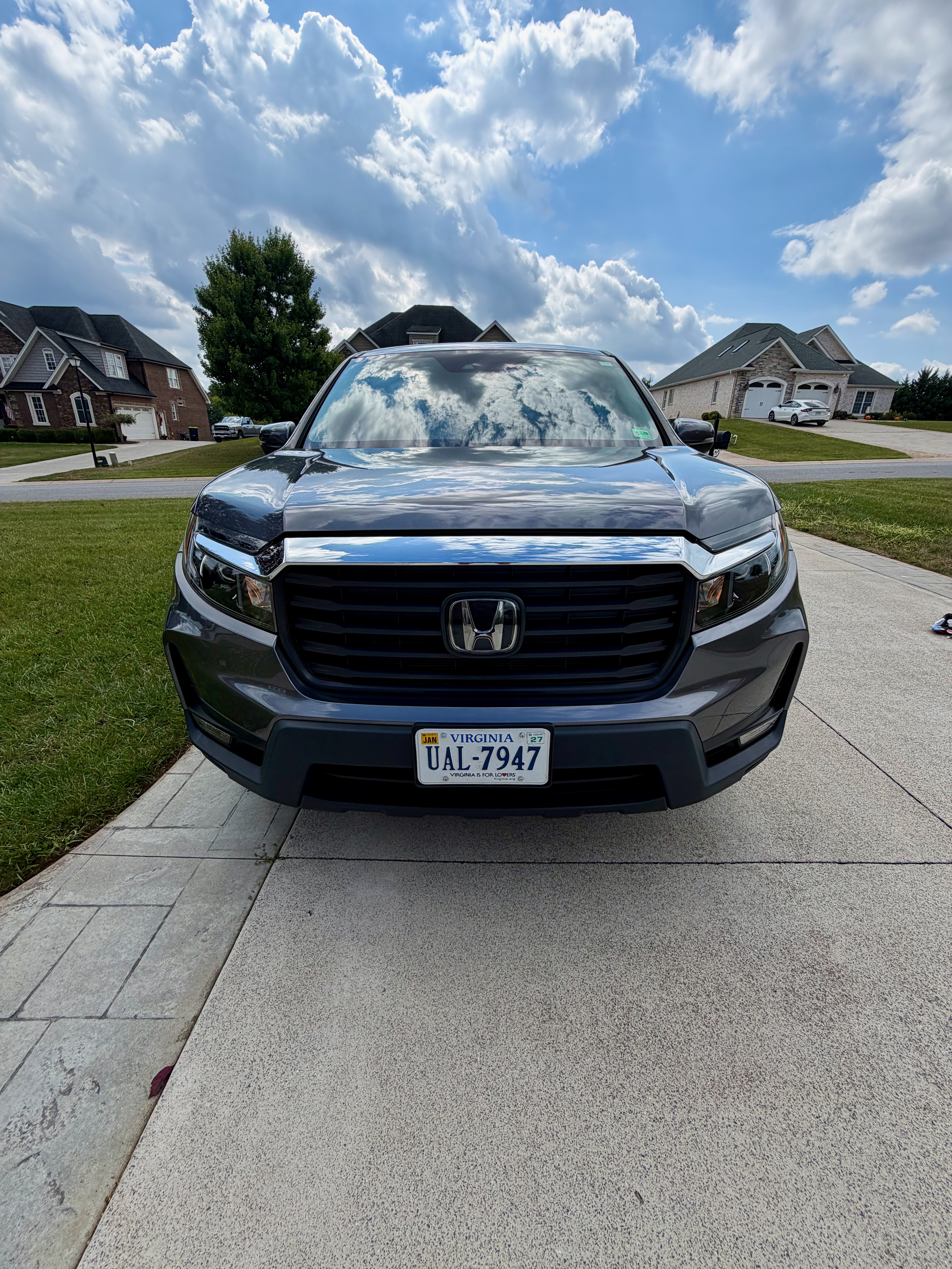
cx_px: 476
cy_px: 634
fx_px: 513
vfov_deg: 102.1
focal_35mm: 14
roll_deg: -0.8
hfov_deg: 85.7
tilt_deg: -20.5
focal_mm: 2.22
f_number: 2.2
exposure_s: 1/1125
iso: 25
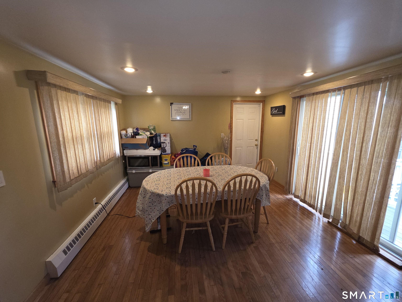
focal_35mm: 13
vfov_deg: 89.9
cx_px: 201
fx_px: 151
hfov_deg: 106.2
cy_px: 151
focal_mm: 2.2
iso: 125
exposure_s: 1/60
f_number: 1.9
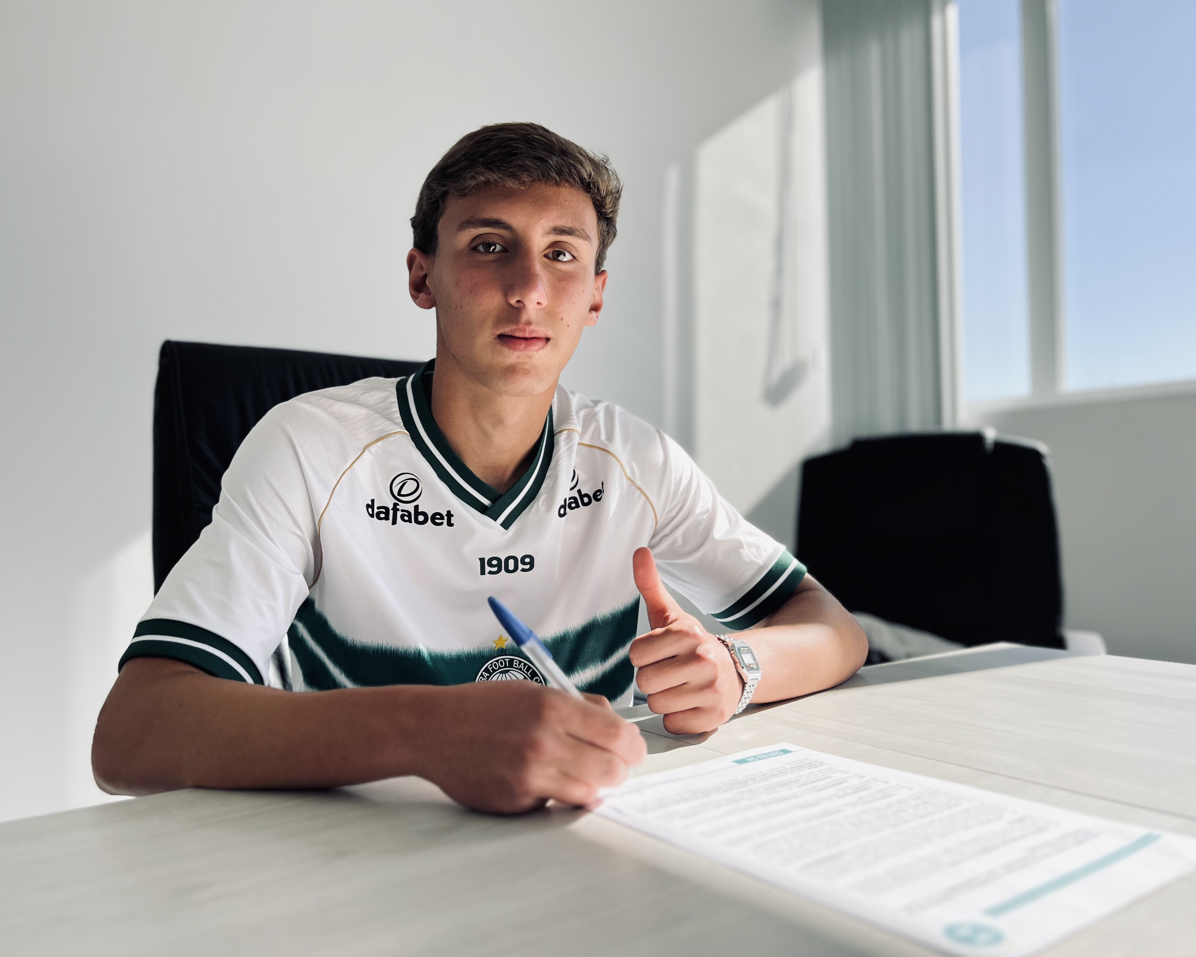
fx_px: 991
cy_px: 480
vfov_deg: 51.5
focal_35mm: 28
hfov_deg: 62.2
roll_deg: +1.6
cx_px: 580
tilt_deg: +0.6
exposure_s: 1/786
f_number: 1.5
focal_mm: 5.7
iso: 50
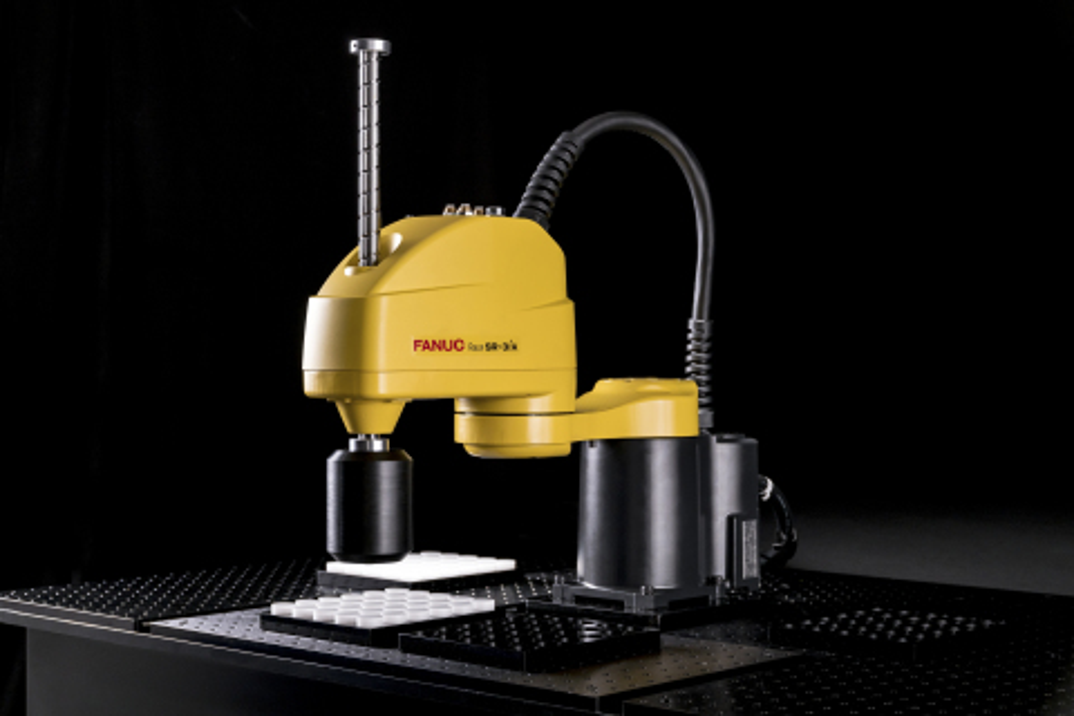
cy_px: 358
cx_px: 537
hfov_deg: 32.4
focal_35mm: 62
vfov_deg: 21.9
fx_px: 1850
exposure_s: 1/15
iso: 320
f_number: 7.1
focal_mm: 62
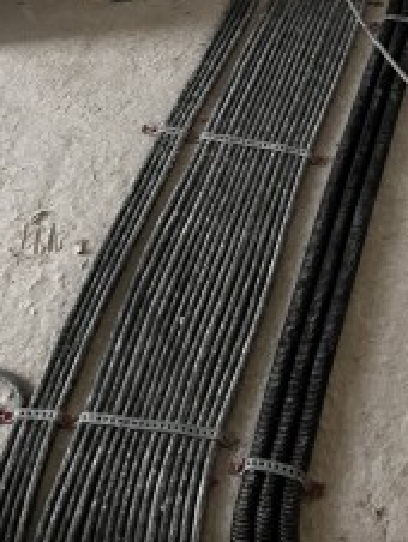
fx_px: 1082
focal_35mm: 69
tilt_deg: -36.6
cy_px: -77
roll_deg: -1.8
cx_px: 422
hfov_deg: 20.6
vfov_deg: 25.7
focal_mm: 5.7
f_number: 1.5
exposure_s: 1/40
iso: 500
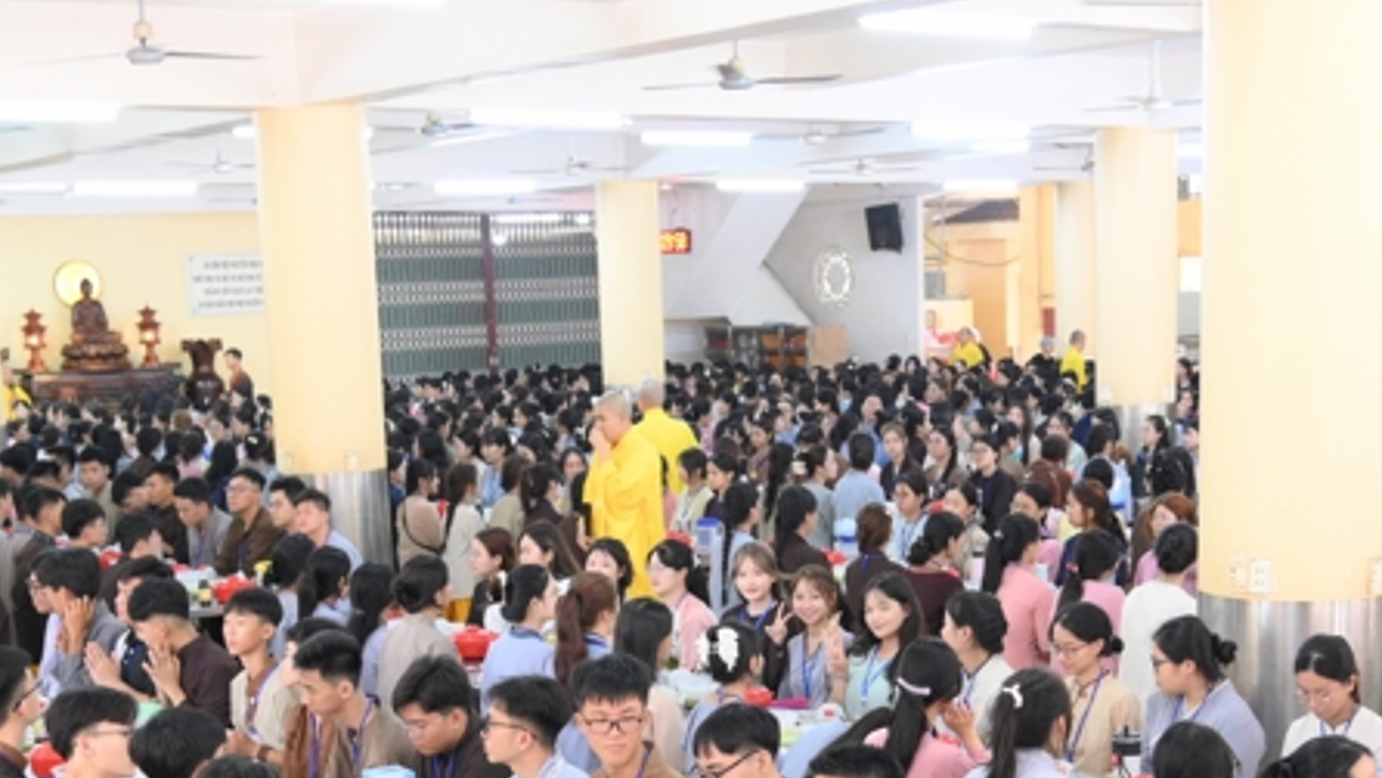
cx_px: 758
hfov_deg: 37.8
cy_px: 691
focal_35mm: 55
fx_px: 2016
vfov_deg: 21.4
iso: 5000
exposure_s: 1/100
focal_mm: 24
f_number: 4
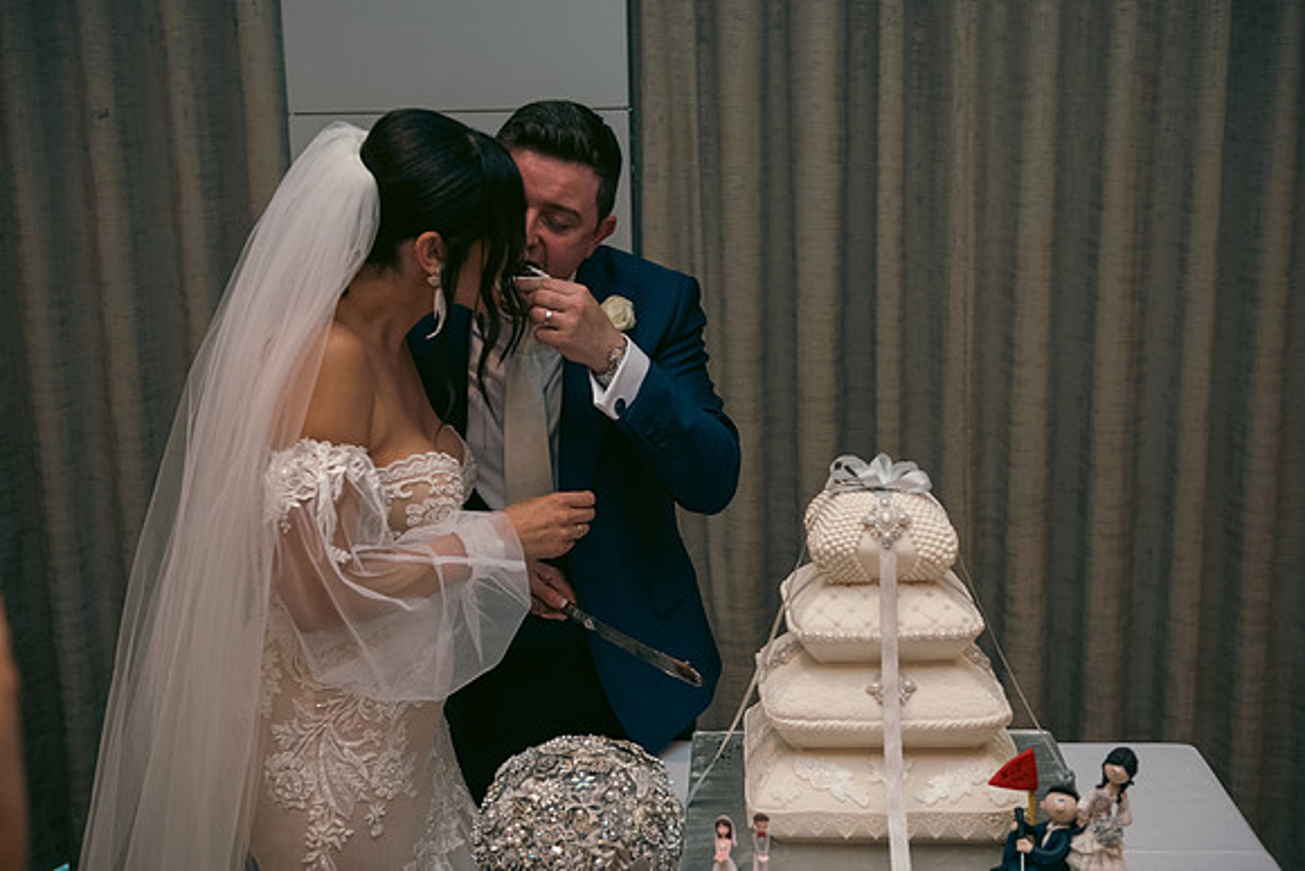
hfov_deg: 43.6
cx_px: 652
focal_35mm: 45
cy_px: 436
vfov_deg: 29.9
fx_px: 1632
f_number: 3.5
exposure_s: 1/160
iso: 800
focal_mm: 45
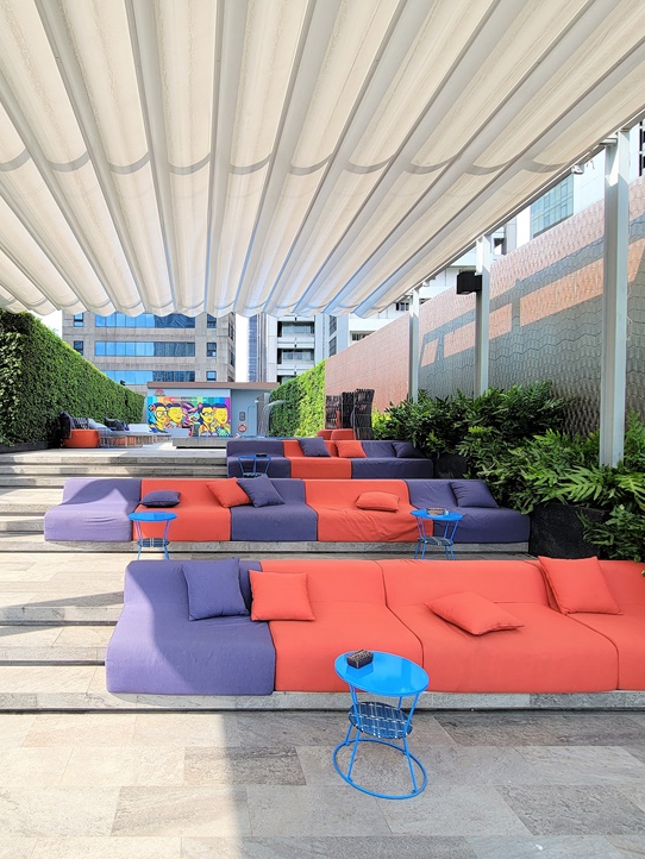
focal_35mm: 18
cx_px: 202
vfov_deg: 87.7
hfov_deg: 69.1
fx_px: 447
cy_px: 435
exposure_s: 1/494
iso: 50
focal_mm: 2.2
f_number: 2.2
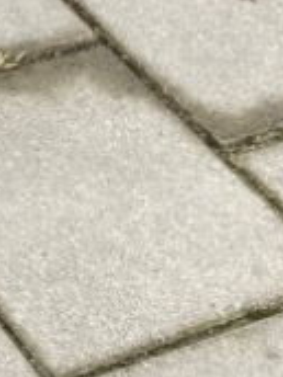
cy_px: -676
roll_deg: -0.9
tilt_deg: -15.7
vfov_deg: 9.9
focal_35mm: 161
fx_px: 1755
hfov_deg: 7.9
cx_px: -575
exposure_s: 1/606
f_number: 1.6
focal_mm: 4.2
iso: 32
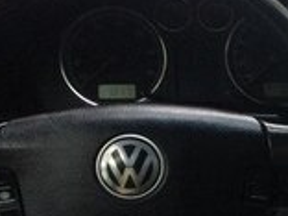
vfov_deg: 11.9
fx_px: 1023
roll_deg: -0.5
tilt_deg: -24.3
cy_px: 241
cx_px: 528
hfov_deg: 14.1
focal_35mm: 123
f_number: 2.2
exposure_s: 1/33
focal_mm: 4.15
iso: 100
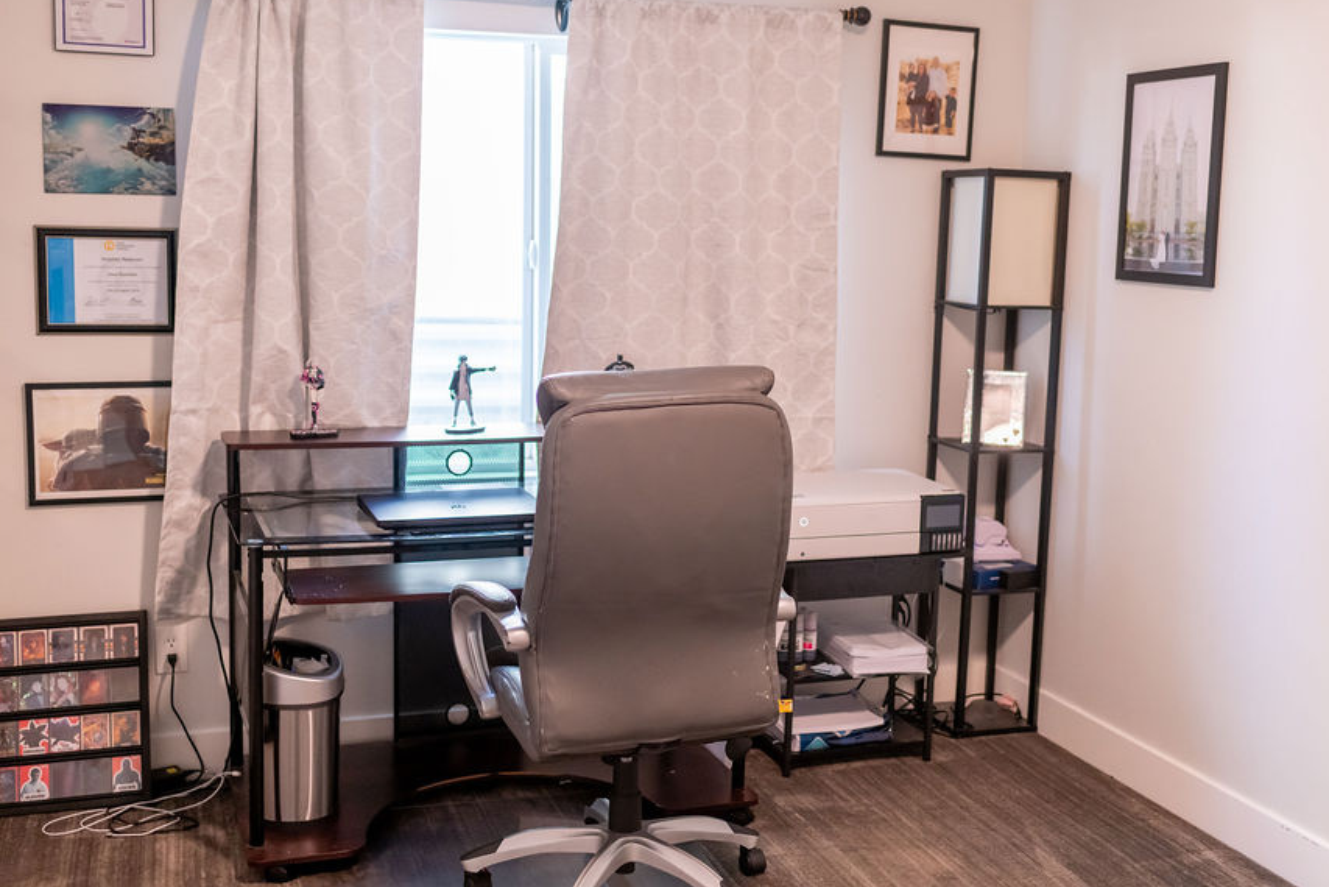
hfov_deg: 46.4
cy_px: 411
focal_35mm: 42
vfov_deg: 31.9
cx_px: 661
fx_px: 1551
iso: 1000
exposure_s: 1/250
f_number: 2.5
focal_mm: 35
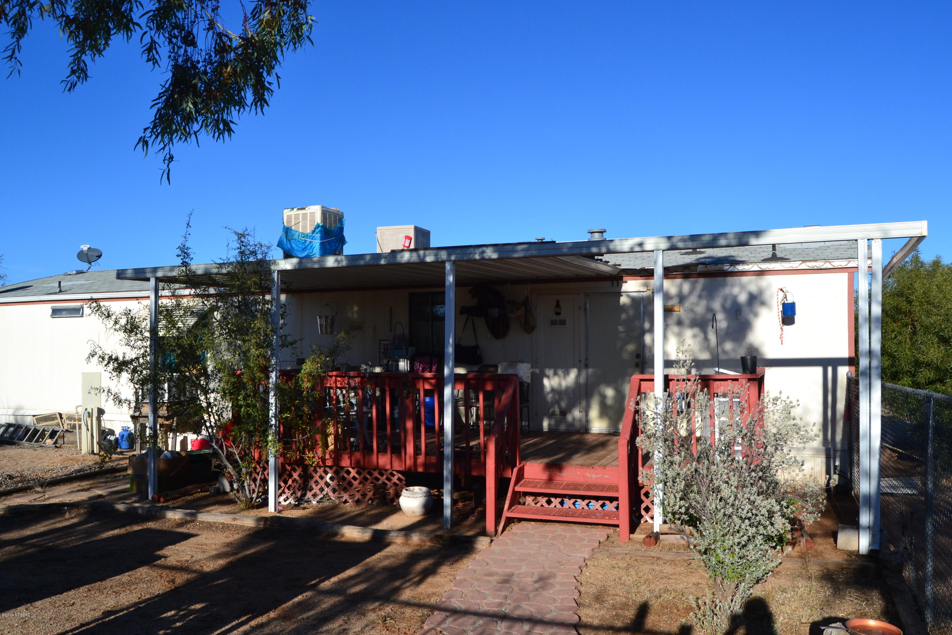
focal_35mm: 27
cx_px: 476
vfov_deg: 47.9
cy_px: 318
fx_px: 714
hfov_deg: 67.4
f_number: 11
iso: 360
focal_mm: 18
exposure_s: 1/500
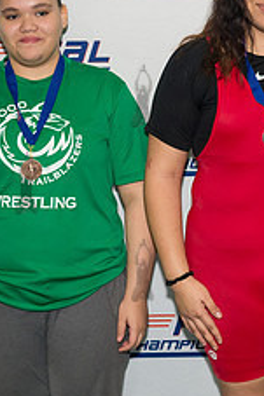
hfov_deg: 11.3
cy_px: 161
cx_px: 288
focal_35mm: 119
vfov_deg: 17.2
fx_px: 1311
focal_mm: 35
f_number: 5
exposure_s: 1/250
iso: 1600
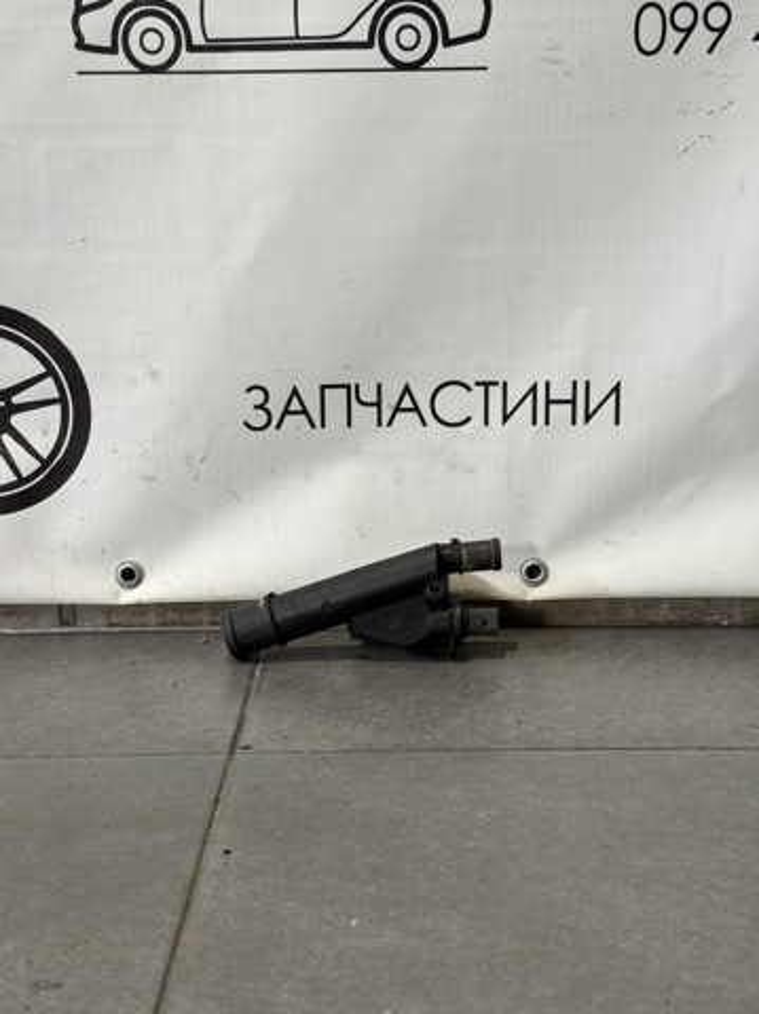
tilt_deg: -12.3
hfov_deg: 30.2
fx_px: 1406
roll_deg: -0.2
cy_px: 507
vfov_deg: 39.7
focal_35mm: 48
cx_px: 380
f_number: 1.78
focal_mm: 6.76
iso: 80
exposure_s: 1/50
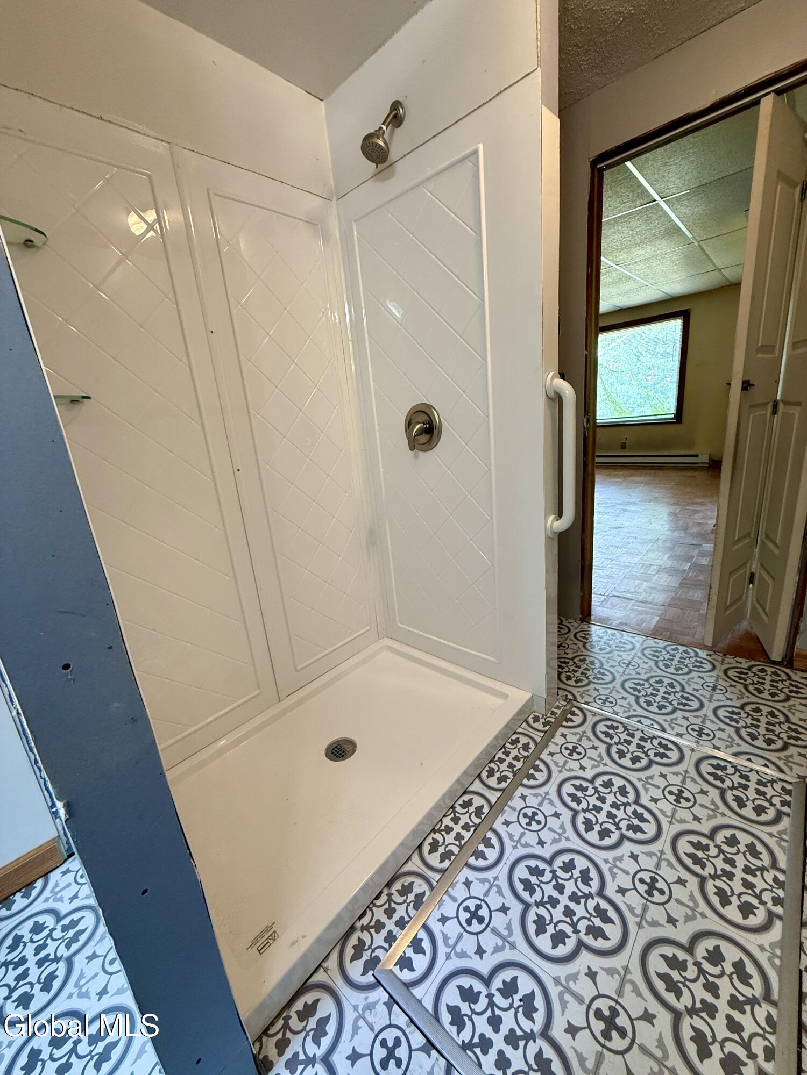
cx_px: 404
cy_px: 538
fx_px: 435
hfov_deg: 85.7
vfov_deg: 102.1
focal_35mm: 14
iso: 200
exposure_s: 1/60
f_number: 2.2
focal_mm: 2.22
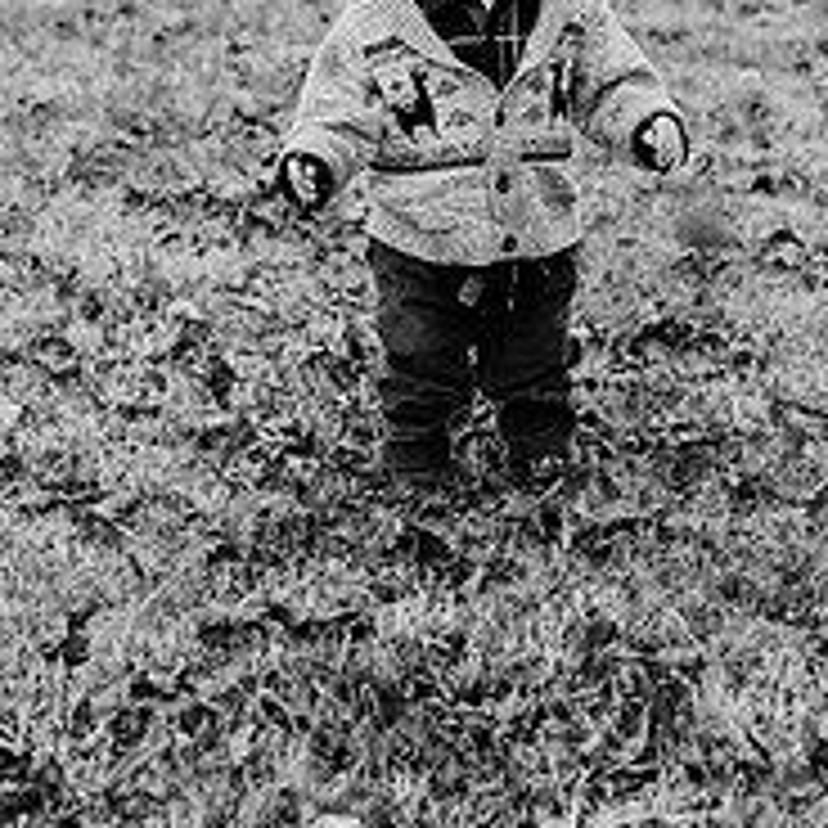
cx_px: 490
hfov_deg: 13.0
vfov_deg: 12.9
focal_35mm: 134
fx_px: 3626
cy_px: -11
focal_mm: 50
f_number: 2.8
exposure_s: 1/1000
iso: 500
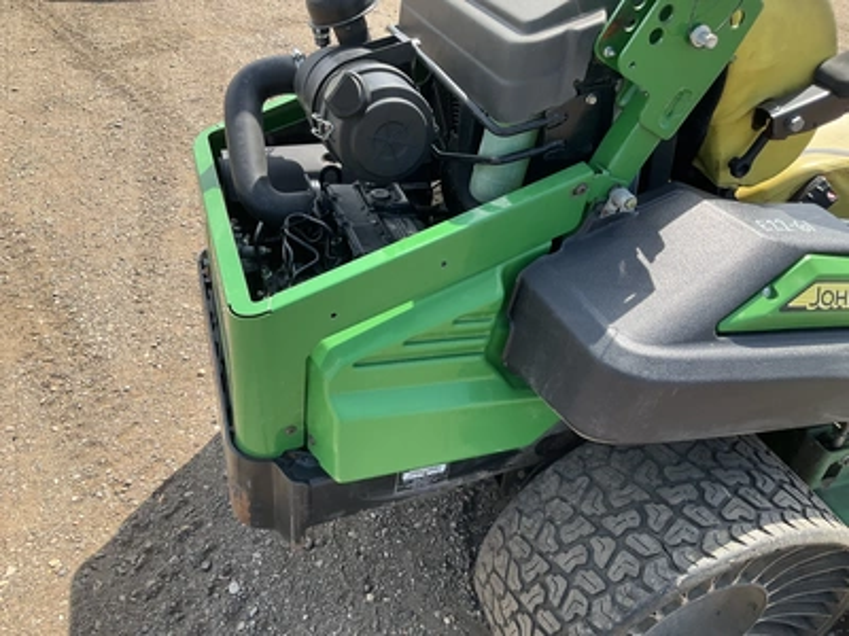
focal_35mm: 29
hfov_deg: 61.7
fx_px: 711
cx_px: 424
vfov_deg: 48.2
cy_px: 318
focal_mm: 3
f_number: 1.8
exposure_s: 1/495
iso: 25
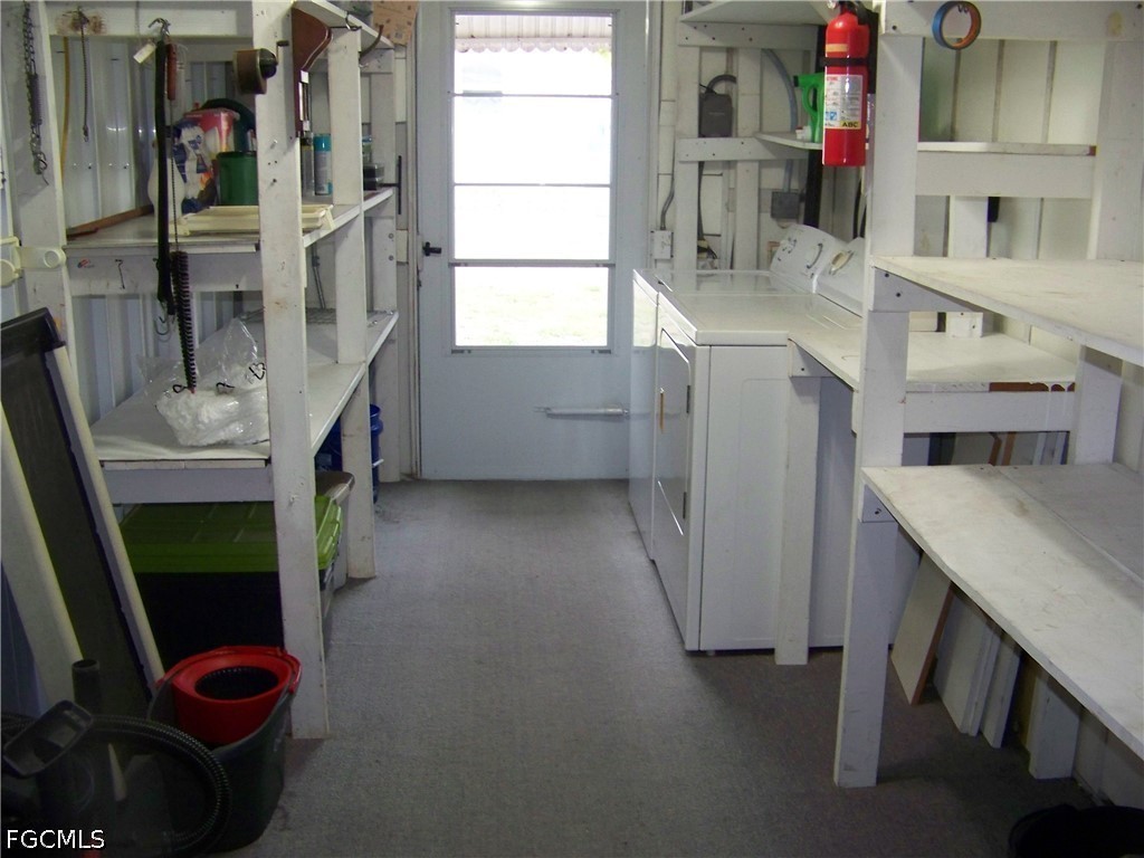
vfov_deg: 39.7
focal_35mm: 36
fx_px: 1190
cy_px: 429
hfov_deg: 51.4
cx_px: 572
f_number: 2.8
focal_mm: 5.85
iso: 200
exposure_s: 1/30
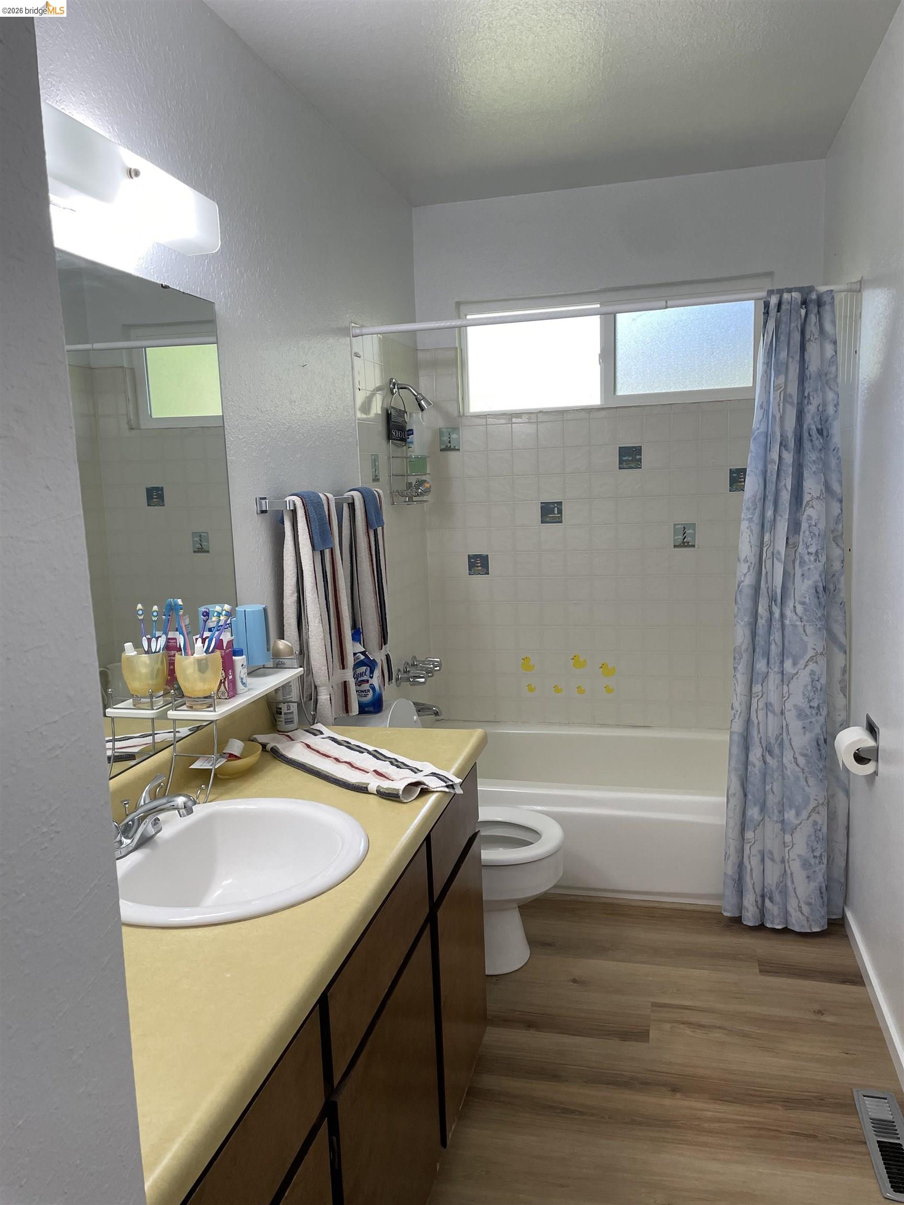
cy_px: 602
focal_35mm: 26
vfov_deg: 67.3
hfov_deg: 53.1
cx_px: 452
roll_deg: +2.2
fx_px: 905
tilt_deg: -9.3
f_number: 1.6
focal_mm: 4.2
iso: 125
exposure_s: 1/120
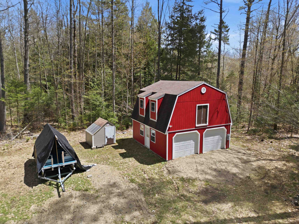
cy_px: 112
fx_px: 207
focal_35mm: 24
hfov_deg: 71.6
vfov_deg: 56.8
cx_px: 150
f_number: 1.7
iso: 120
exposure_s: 1/2000
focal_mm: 6.7
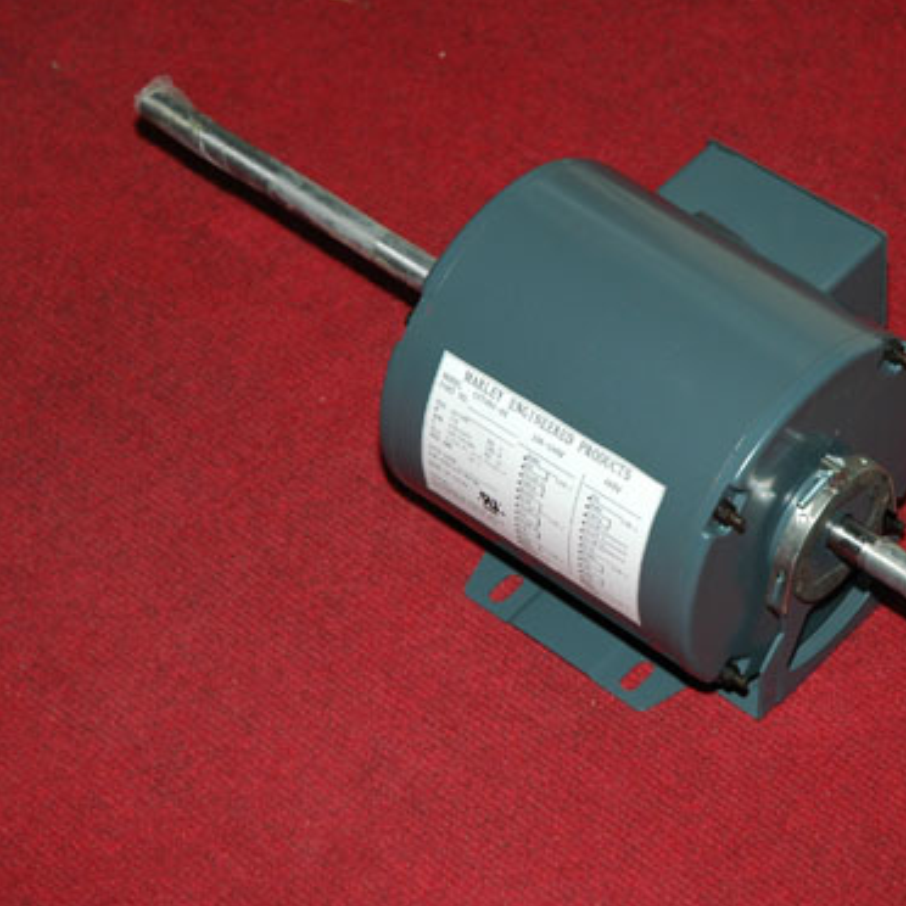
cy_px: 437
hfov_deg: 13.0
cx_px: 650
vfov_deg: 13.1
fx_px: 3959
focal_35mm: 134
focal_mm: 65
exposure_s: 1/60
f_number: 4.5
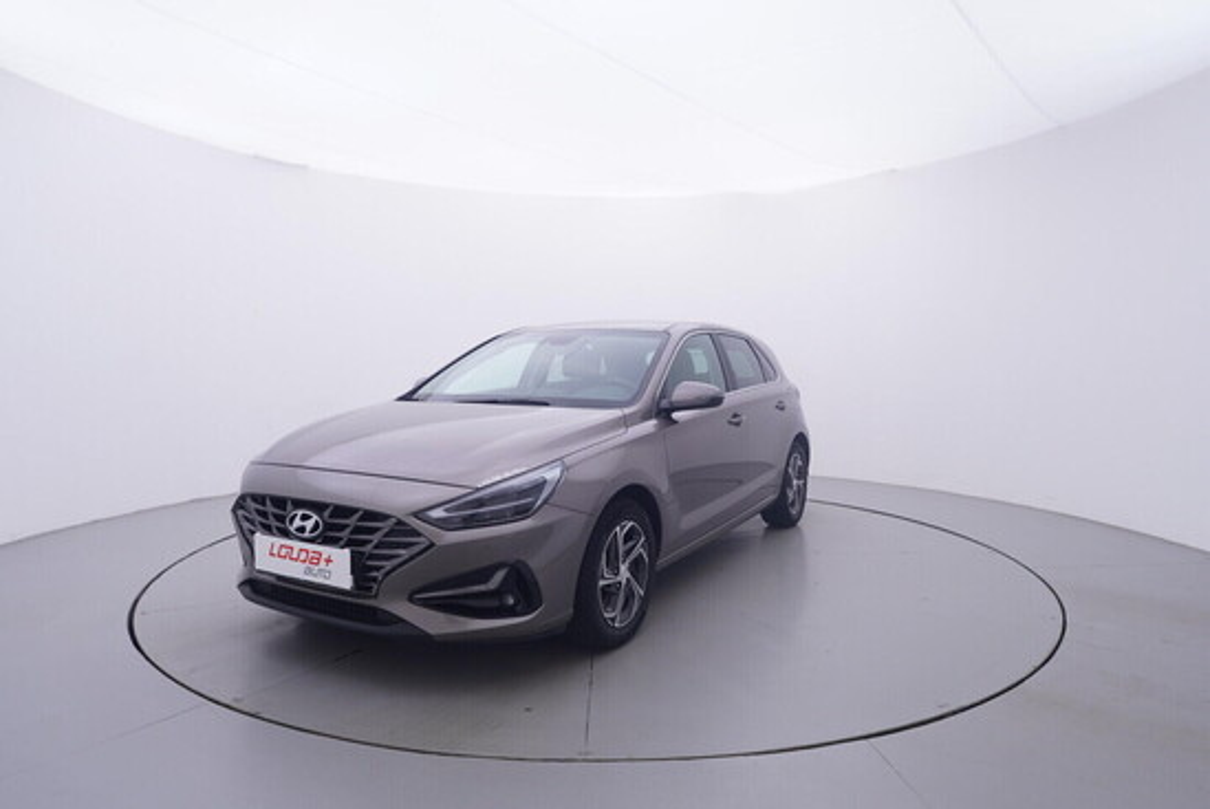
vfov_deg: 56.2
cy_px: 404
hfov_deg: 77.3
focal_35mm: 22
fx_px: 757
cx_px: 605
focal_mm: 15
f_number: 5
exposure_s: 1/80
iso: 200
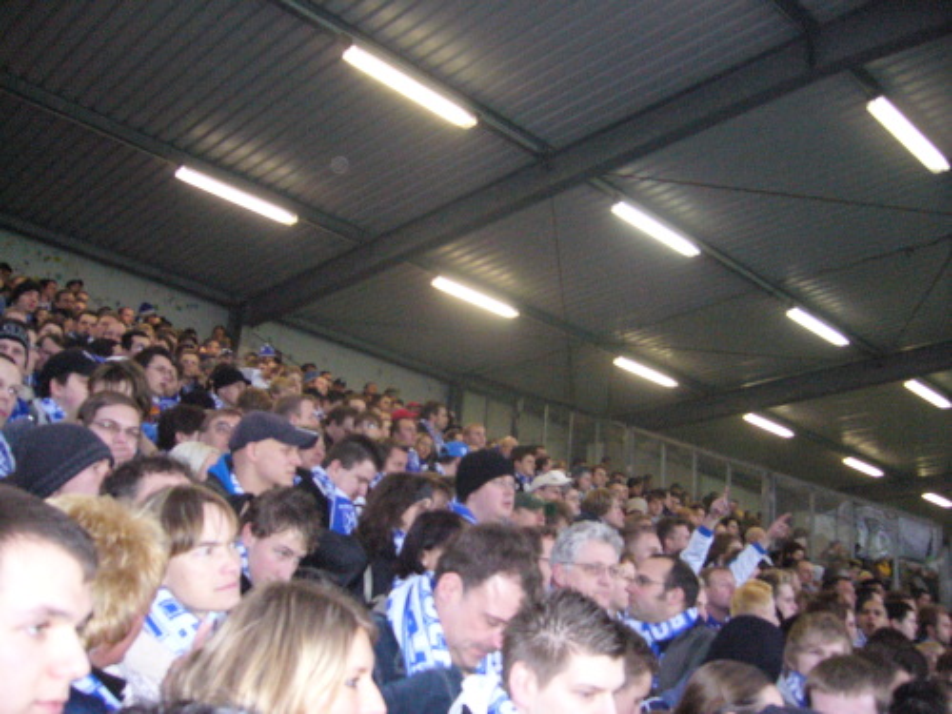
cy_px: 357
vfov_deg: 40.7
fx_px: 963
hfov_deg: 52.6
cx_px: 476
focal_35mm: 35
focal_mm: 5.8
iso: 400
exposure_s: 1/60
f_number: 2.8
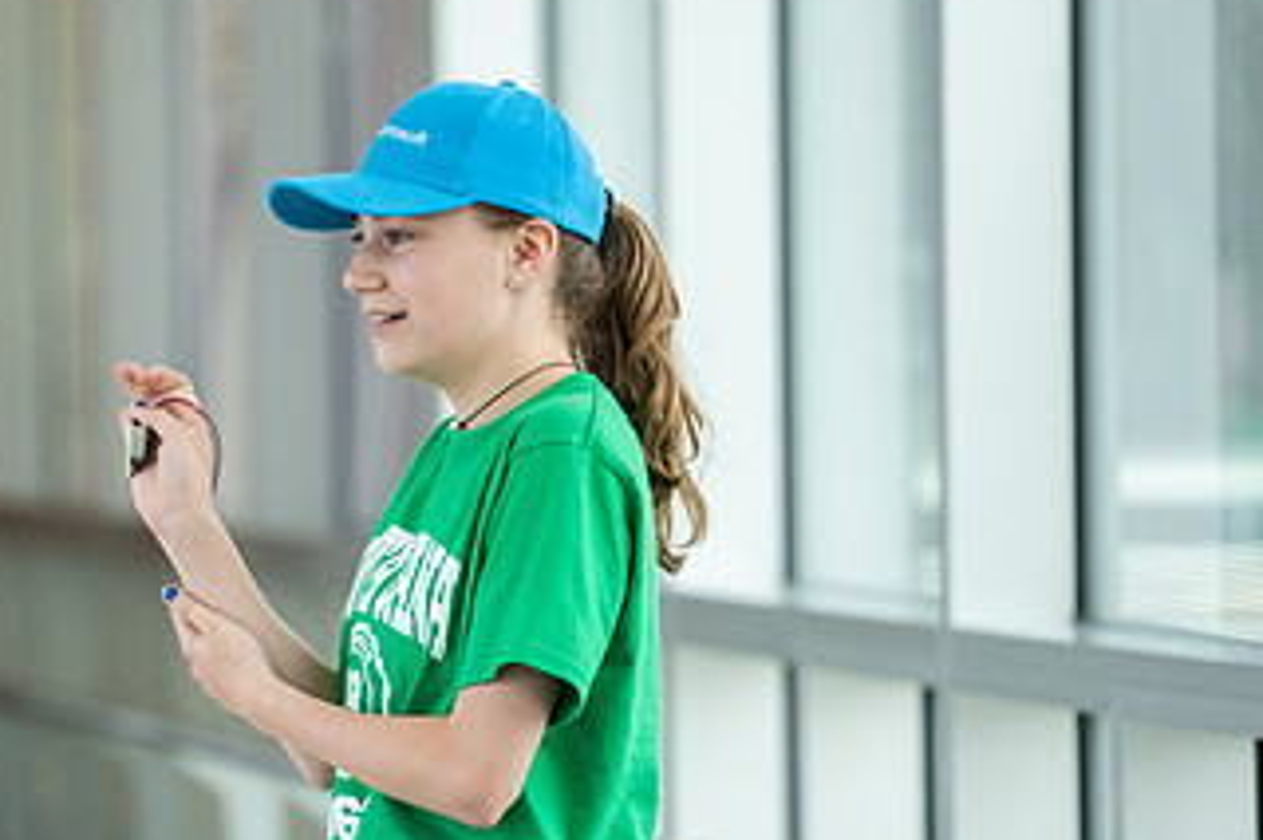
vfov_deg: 3.3
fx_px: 14516
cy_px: 533
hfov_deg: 5.0
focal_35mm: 414
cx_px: 394
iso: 800
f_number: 3.2
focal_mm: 200
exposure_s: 1/800
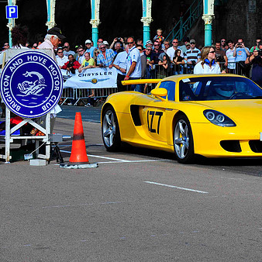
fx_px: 1499
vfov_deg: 10.0
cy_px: 123
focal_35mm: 175
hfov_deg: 10.0
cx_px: 218
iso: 400
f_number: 10
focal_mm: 120
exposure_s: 1/800
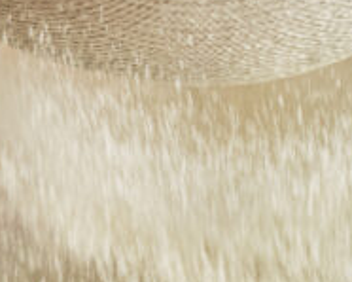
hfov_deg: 7.5
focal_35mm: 258
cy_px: -31
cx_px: 274
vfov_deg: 6.0
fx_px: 2689
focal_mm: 50
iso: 400
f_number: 2.8
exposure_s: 1/200
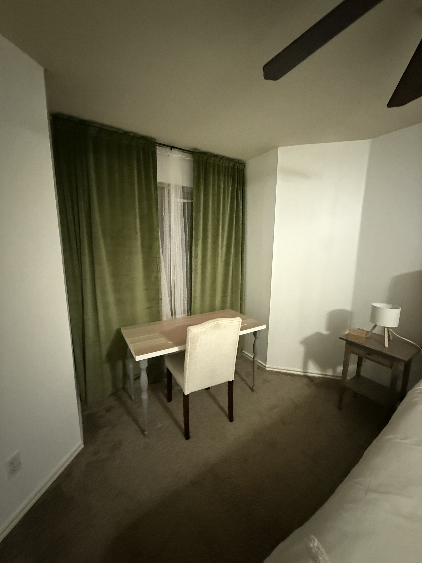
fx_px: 228
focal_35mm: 14
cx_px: 211
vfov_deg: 102.1
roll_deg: -2.1
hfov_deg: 85.7
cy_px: 282
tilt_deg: -10.4
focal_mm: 2.22
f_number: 2.2
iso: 1250
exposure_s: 1/30
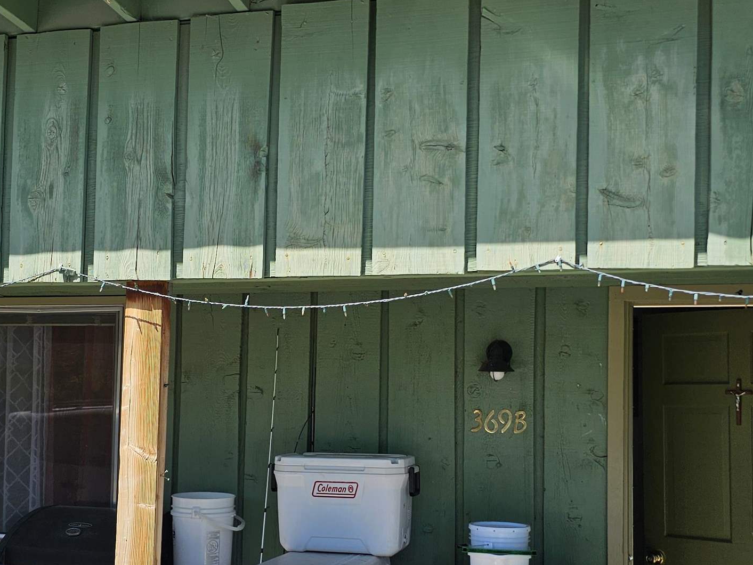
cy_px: 347
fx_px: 1088
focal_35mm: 50
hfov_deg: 37.8
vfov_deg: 29.0
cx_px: 258
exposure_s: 1/812
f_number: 1.7
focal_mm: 6.3
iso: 10
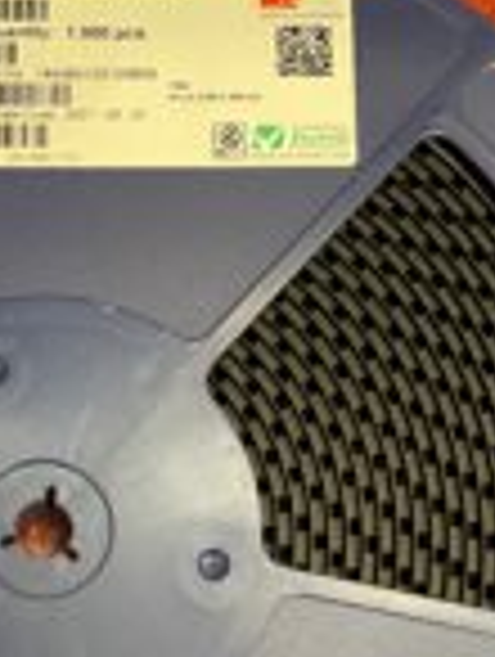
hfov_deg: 20.5
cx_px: 76
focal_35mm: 71
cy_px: 554
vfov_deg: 26.7
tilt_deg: -79.9
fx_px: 1350
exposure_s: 1/33
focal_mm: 4.2
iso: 400
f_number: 1.6
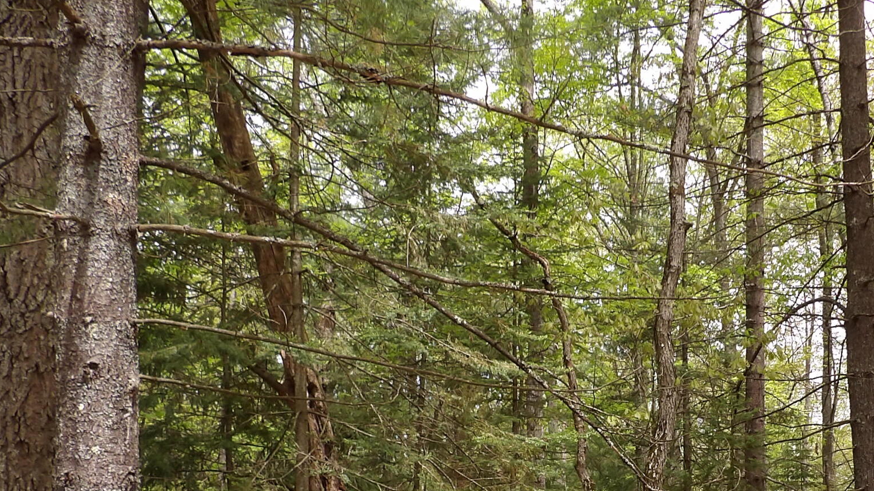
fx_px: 1182
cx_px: 618
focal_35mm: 51
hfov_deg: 39.8
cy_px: 521
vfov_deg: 22.4
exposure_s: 1/202
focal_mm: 4.3
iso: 100
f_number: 3.2
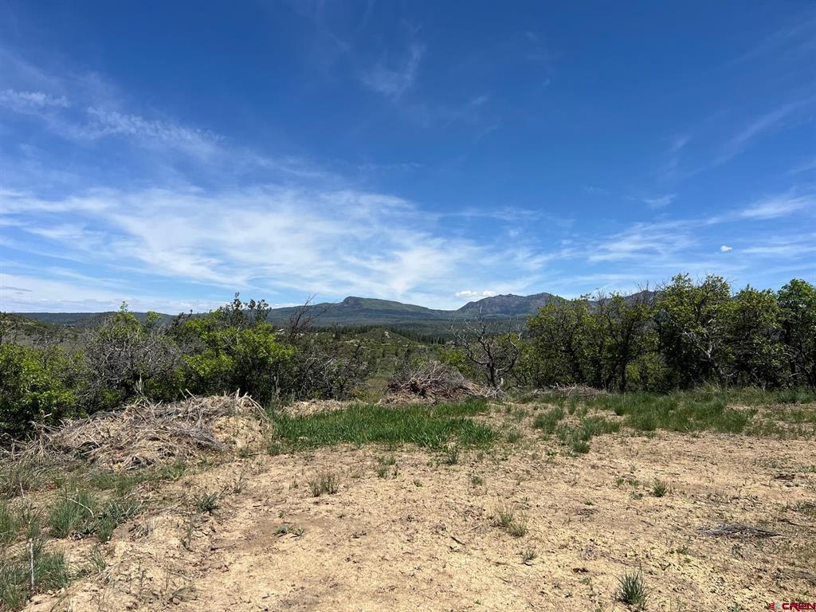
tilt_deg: +2.2
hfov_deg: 67.3
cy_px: 306
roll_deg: -2.1
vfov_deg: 53.1
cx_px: 408
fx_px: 613
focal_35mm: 26
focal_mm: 5.7
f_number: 1.5
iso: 50
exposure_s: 1/6211
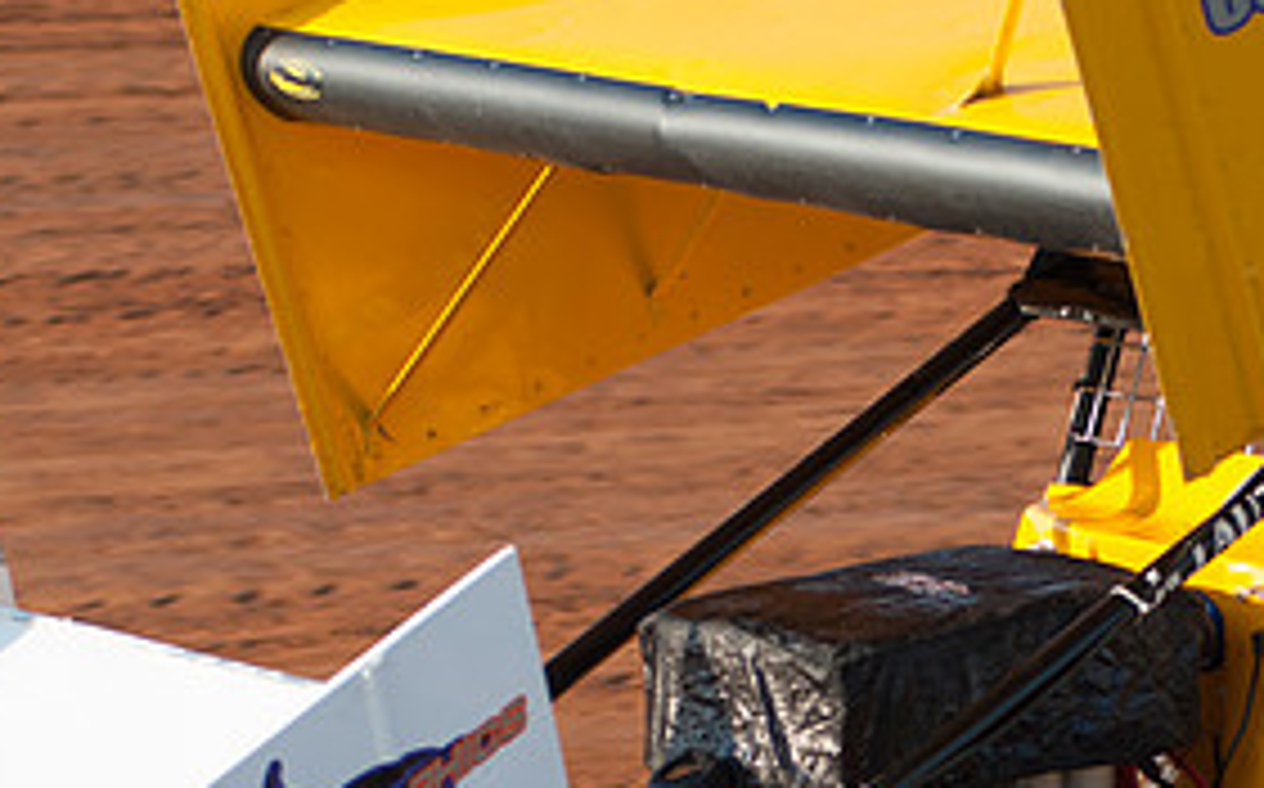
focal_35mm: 253
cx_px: 1093
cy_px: 738
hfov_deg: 8.3
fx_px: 8707
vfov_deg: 5.2
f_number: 4
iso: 100
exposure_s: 1/400
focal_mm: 80
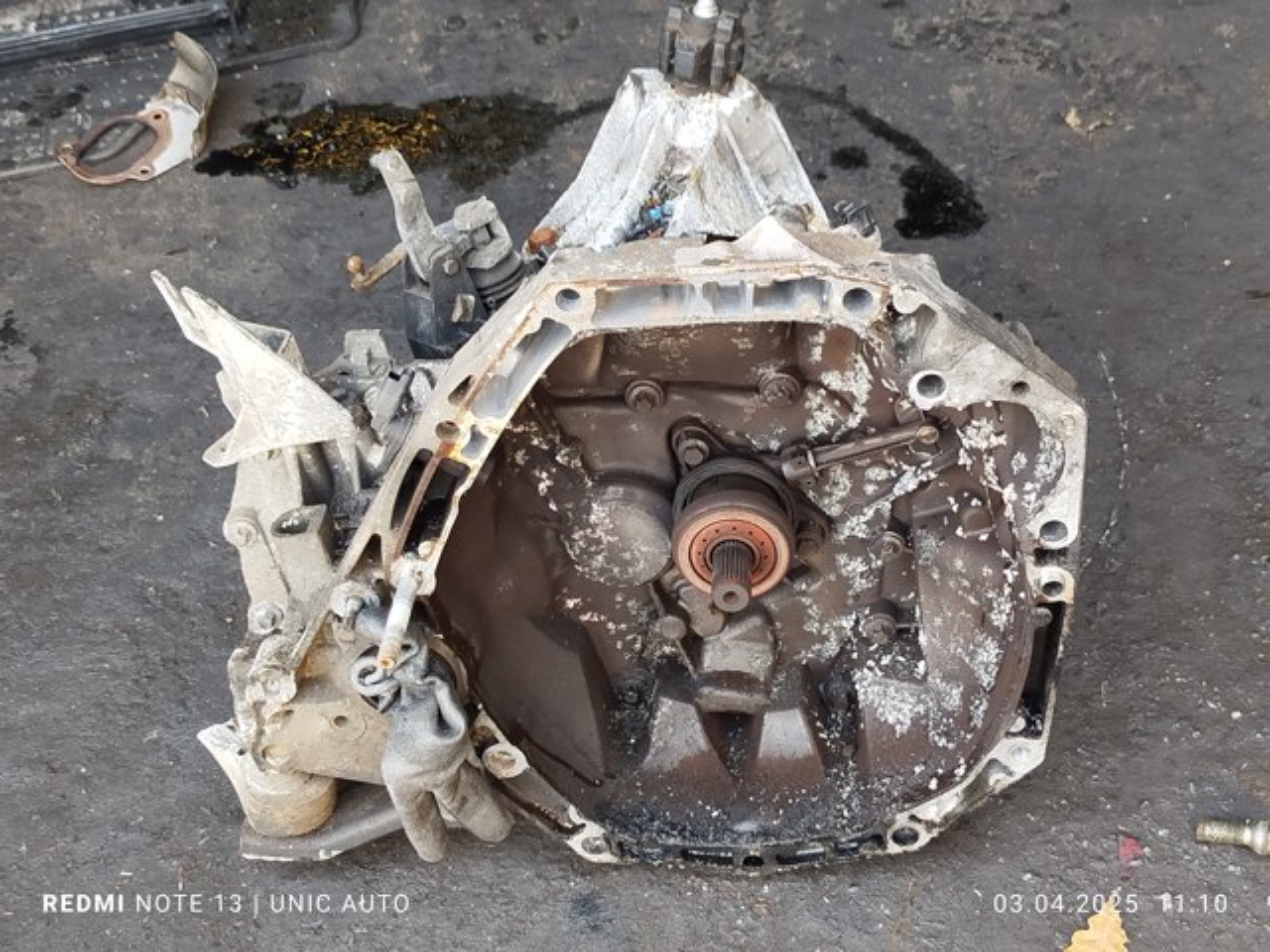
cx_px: 635
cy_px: 476
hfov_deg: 39.7
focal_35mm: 48
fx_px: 1761
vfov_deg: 30.3
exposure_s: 1/50
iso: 125
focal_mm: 5.31
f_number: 1.7
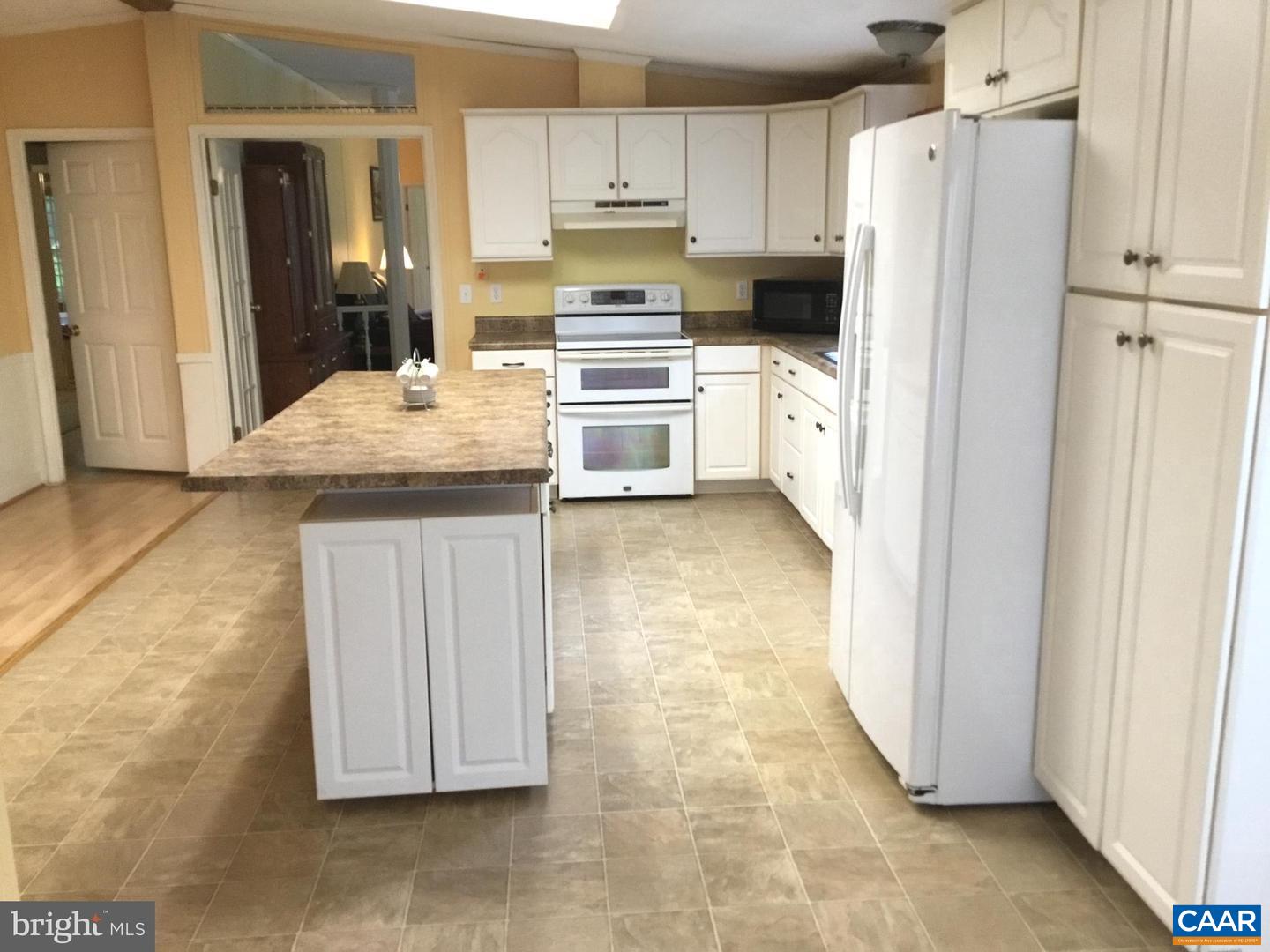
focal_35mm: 31
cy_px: 476
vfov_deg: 45.4
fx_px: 1137
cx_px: 635
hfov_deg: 58.4
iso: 125
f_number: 2.4
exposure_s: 1/30
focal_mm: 3.3
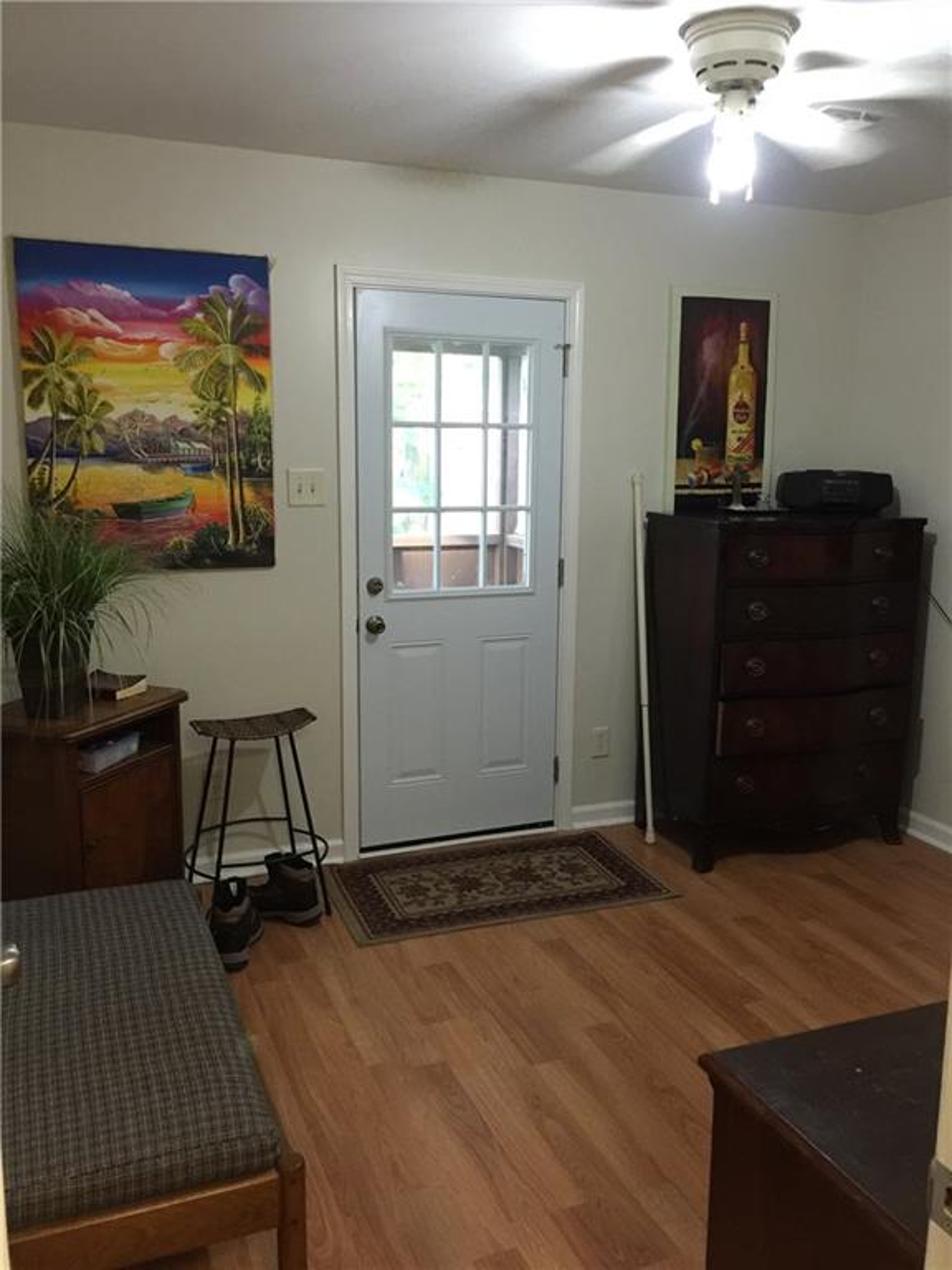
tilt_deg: -9.6
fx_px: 1063
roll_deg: -0.5
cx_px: 476
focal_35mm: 29
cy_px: 635
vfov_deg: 61.7
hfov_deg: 48.2
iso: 125
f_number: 2.2
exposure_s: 1/15
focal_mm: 4.15
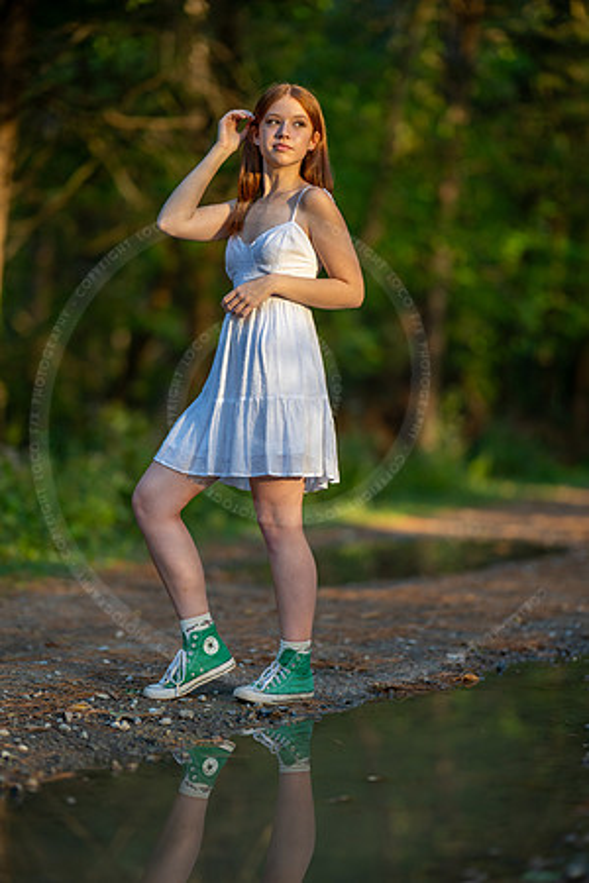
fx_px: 2086
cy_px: 442
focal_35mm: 85
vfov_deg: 23.9
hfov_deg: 16.1
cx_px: 294
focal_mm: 85
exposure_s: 1/1000
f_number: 1.2
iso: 160
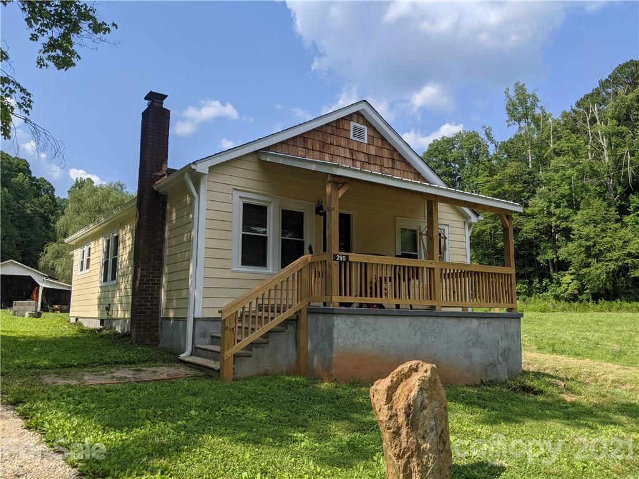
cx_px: 320
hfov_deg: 65.3
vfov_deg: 51.4
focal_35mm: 27
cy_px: 240
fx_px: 498
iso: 48
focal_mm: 4.44
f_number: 1.8
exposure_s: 1/2347
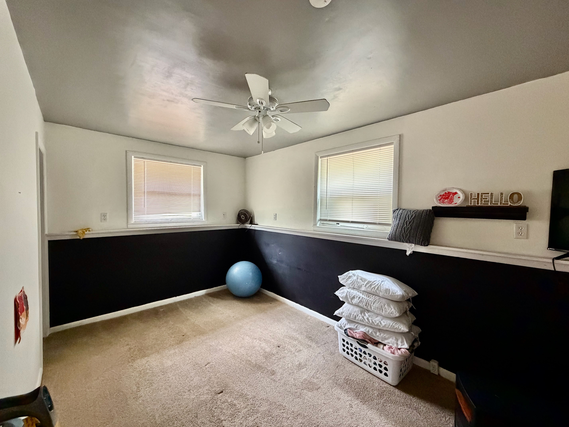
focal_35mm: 14
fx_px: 230
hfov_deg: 102.1
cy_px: 214
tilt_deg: -1.4
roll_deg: -1.0
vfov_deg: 85.7
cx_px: 284
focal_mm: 2.22
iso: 800
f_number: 2.2
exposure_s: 1/60
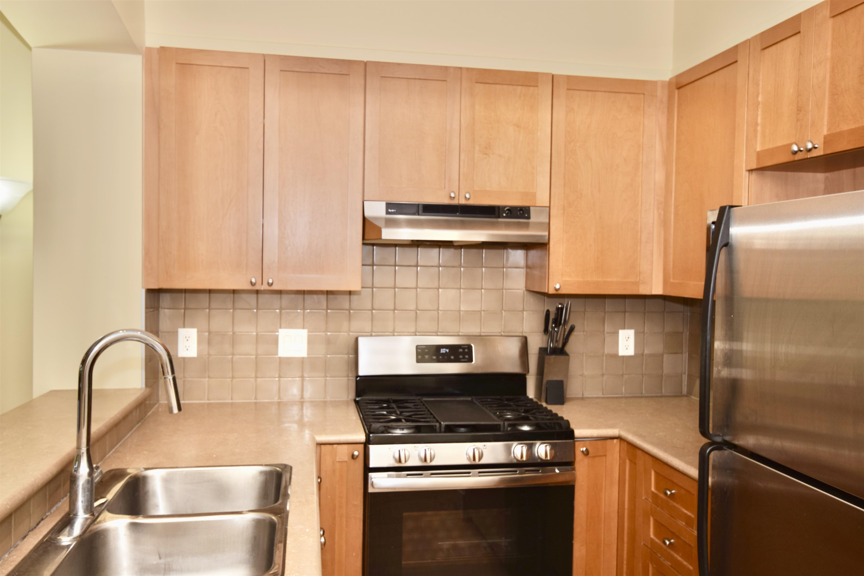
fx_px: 648
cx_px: 432
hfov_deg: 67.4
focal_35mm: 27
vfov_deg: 47.9
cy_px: 288
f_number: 5.3
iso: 100
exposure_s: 1/60
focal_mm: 18
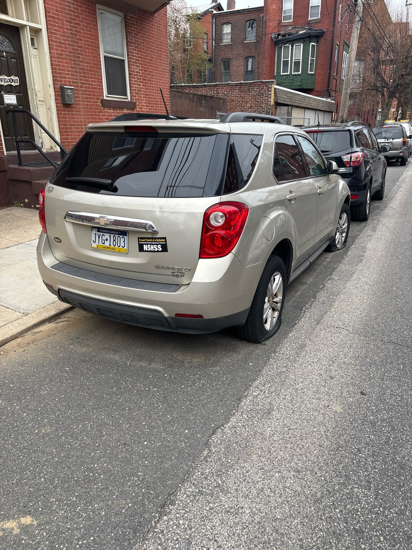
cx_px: 206
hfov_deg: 53.1
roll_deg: -0.1
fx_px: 413
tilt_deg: -20.0
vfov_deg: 67.3
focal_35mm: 26
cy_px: 275
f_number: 1.6
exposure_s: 1/811
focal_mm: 5.96
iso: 50
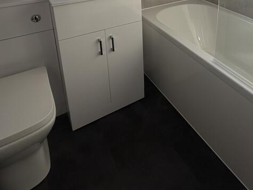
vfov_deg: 40.4
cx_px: 179
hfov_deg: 57.9
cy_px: -4
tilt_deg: -16.9
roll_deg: -1.0
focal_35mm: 30
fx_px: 219
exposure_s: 1/535
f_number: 2.2
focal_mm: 2.22
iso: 40
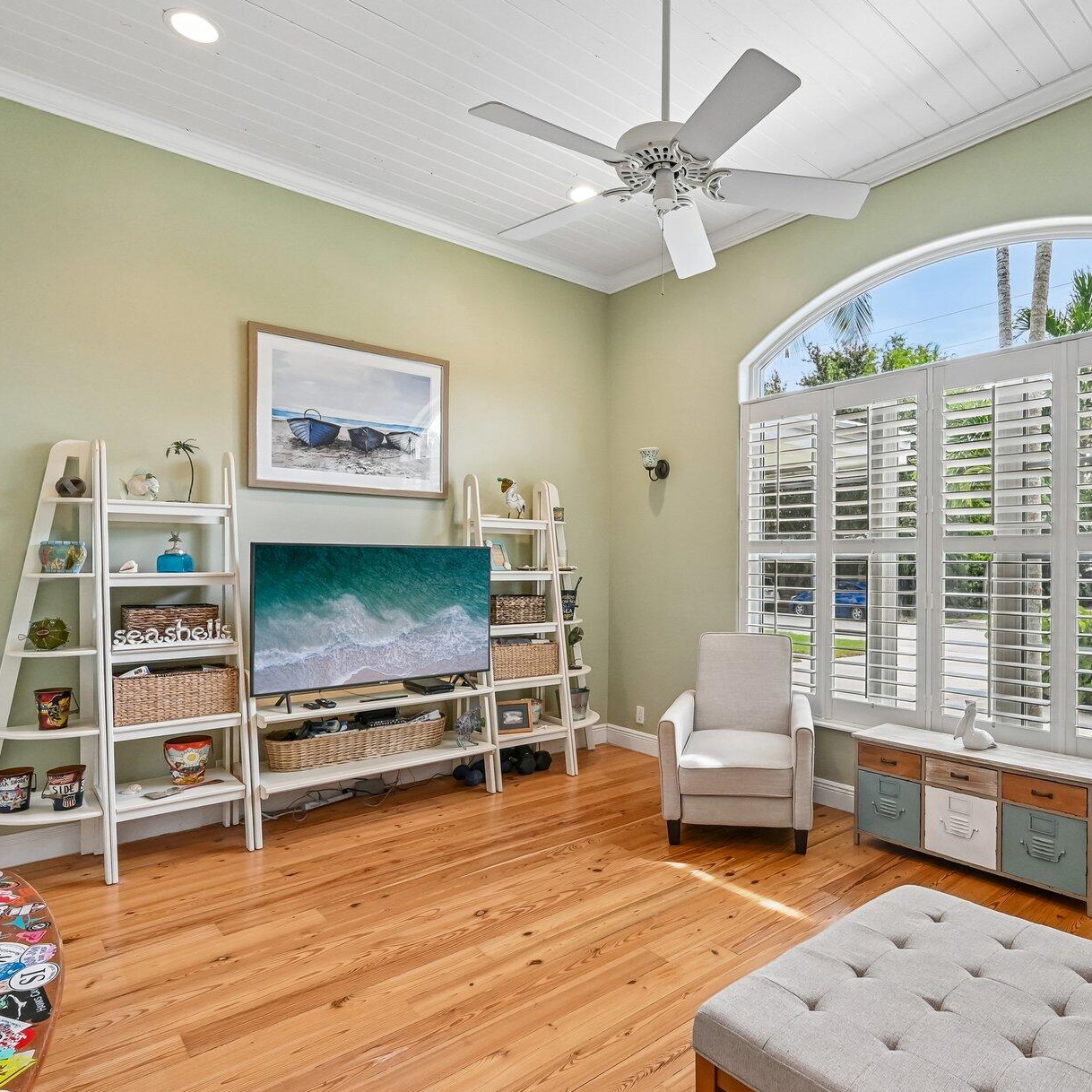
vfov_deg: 74.8
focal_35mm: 20
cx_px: 665
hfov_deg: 73.9
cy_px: 579
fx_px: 714
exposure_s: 1/200
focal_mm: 14
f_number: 8
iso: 3200
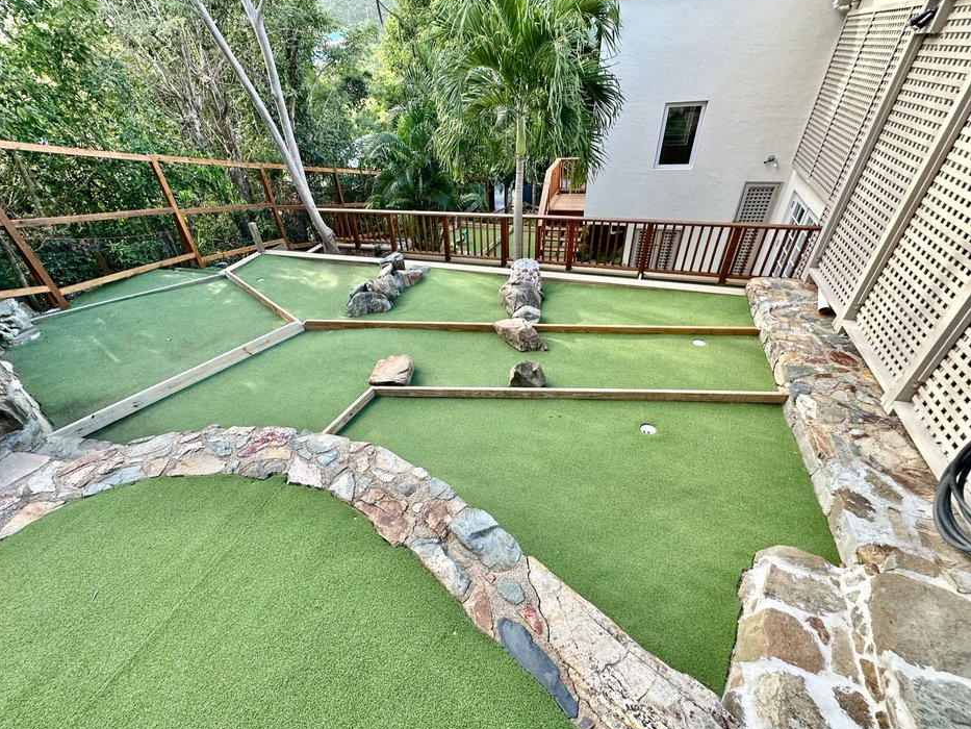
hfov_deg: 98.0
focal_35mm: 15
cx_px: 452
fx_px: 421
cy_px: 375
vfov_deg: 81.7
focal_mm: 2.22
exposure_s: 1/99
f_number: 2.2
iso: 40
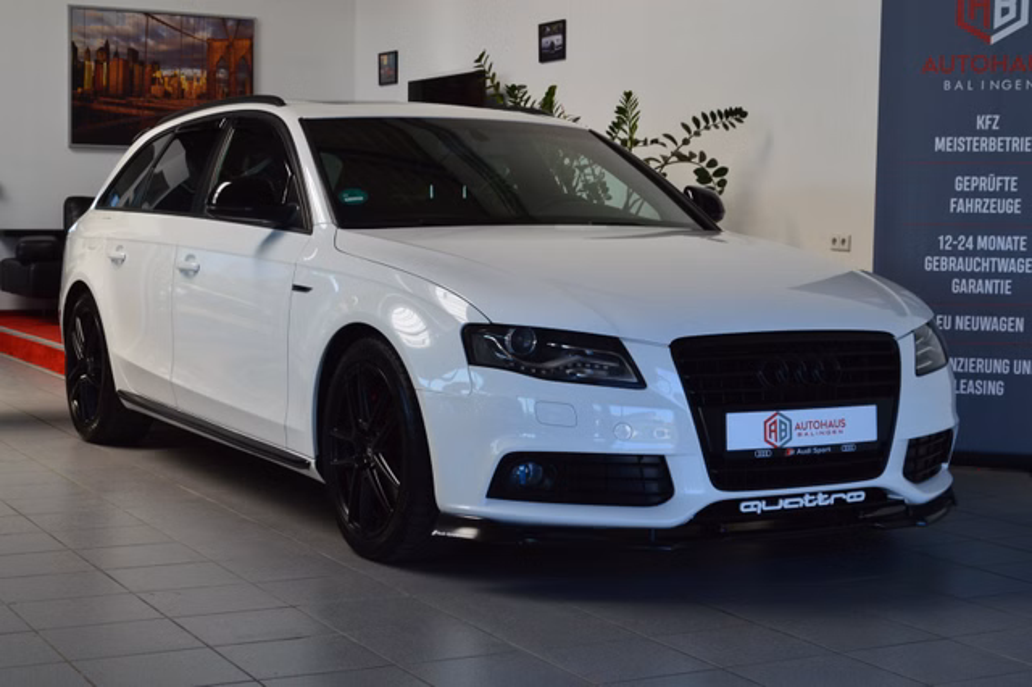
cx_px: 516
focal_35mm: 60
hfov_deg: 33.4
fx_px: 1719
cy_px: 344
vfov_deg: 22.6
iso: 400
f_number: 9
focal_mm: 40
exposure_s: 1/100
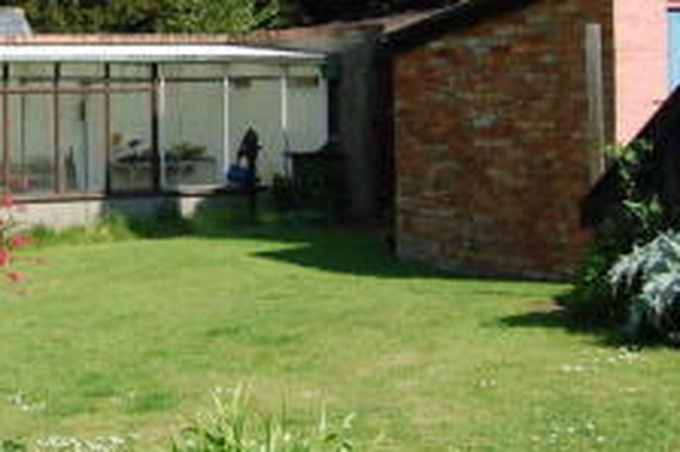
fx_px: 1491
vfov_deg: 17.2
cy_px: 152
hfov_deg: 24.4
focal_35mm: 79
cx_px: -12
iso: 200
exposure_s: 1/250
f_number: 8
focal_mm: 18
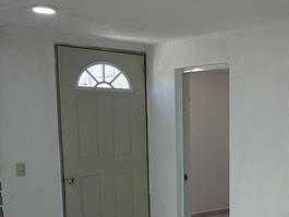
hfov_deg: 33.0
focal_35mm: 54
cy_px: 178
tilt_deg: -9.1
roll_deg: -1.2
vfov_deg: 26.5
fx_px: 451
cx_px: 279
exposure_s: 1/120
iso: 80
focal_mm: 2.22
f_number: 2.2
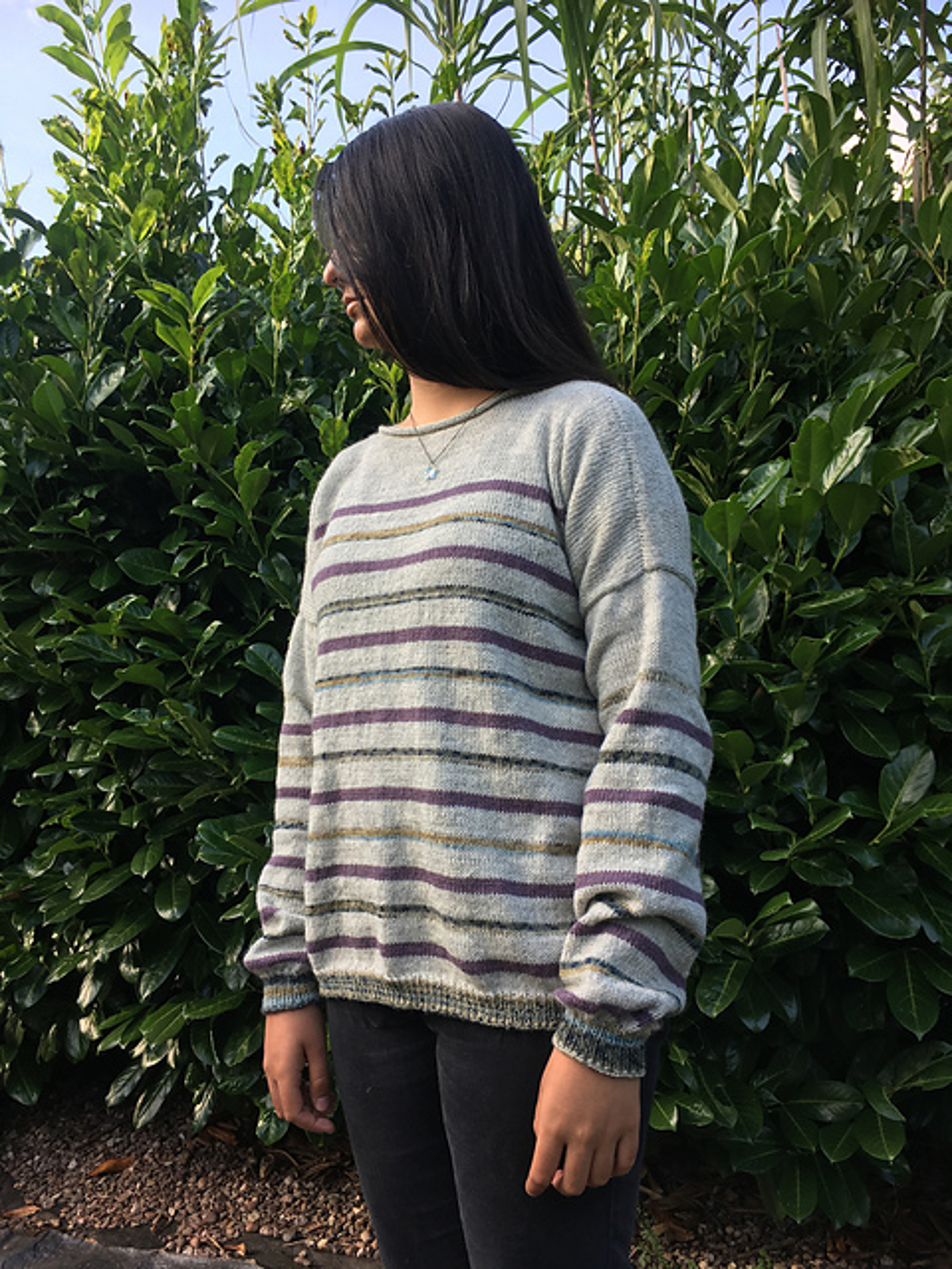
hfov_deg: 48.2
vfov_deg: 61.7
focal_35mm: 29
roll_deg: +3.8
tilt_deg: -1.1
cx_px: 476
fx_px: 1063
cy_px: 634
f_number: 2.2
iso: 25
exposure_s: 1/210
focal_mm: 4.15
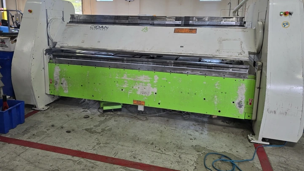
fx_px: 210
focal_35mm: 26
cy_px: 60
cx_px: 151
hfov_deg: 71.9
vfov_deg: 43.9
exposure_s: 1/120
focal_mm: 6.3
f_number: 1.7
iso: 100
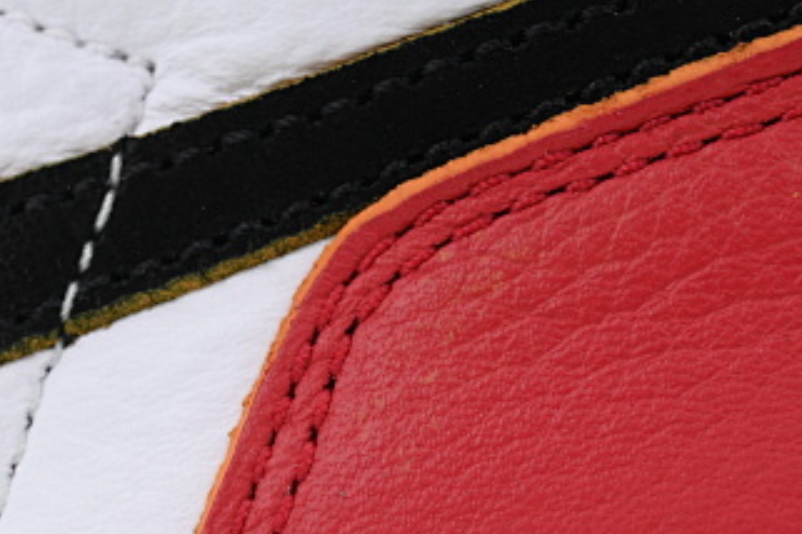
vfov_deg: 6.3
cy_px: 468
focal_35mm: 217
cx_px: 320
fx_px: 4834
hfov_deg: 9.5
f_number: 11
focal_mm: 87
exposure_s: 1/100
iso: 400
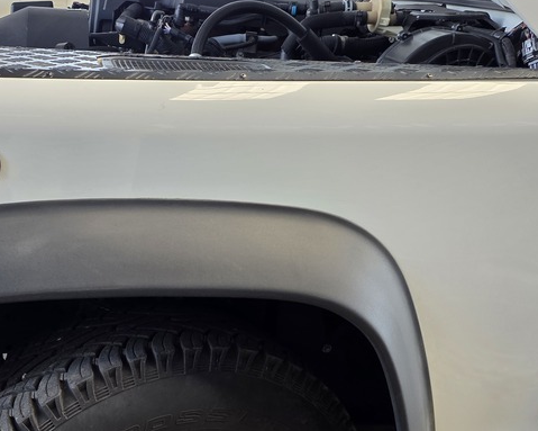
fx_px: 764
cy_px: 379
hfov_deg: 37.9
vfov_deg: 30.2
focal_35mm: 48
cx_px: 140
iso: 125
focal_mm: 6.25
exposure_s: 1/180
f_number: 1.7
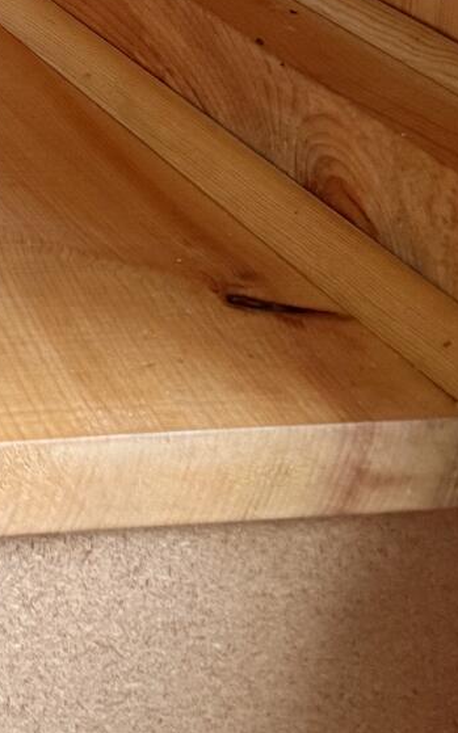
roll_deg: -0.7
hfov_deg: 12.5
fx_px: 1819
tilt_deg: -8.8
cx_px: -483
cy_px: -323
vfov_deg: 20.1
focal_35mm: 91
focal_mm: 6.76
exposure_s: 1/120
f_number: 1.78
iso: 200
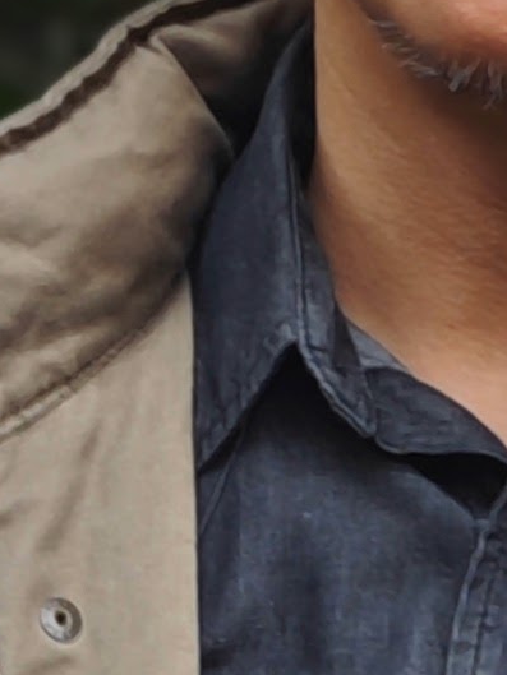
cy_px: 411
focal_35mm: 387
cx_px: 1163
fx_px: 7555
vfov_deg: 5.1
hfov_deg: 3.8
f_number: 0.95
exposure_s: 1/100
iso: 50
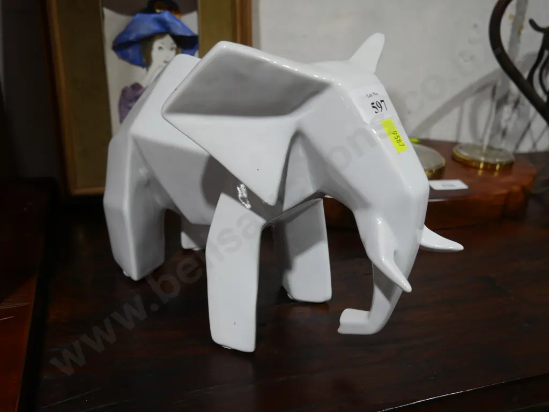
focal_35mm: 34
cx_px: 274
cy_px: 206
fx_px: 539
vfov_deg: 41.8
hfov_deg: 53.9
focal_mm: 17
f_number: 4
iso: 250
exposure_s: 1/60
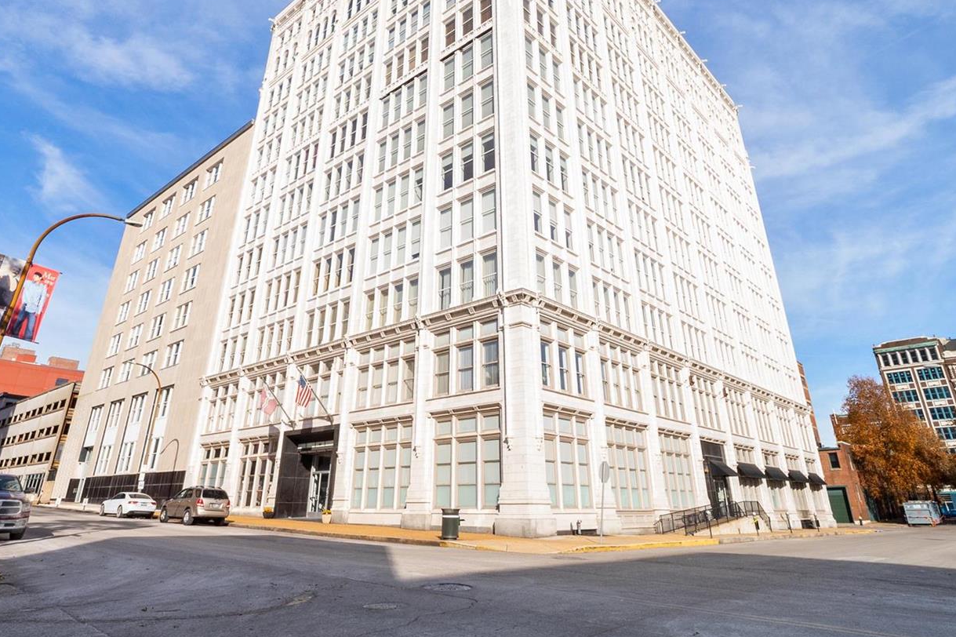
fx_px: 557
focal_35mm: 21
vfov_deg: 58.5
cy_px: 230
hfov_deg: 81.2
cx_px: 456
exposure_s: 1/400
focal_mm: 8
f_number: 10
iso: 400
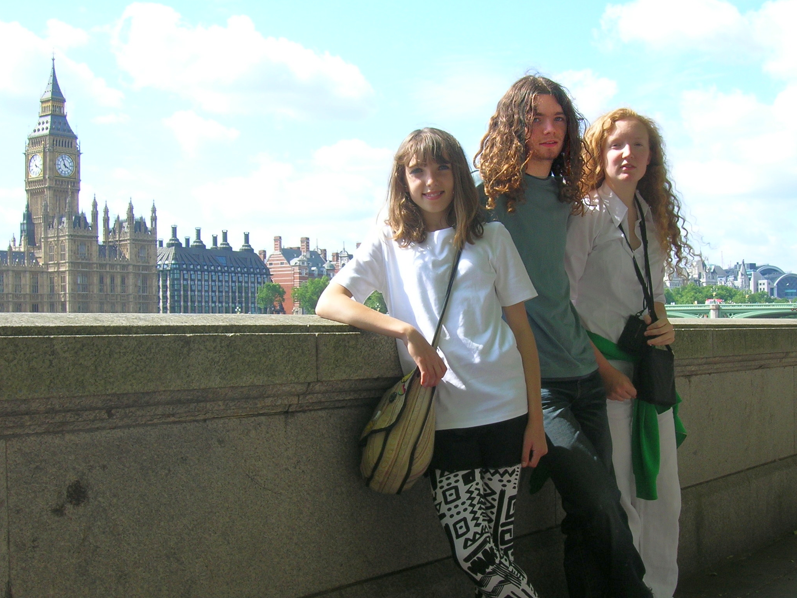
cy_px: 336
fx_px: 1105
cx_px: 480
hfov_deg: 39.5
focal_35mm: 48
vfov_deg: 30.2
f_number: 5
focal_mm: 6.4
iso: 50
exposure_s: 1/171
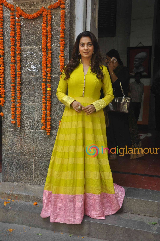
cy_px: 120
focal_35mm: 51
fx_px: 341
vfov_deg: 38.9
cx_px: 80
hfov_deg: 26.4
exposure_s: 1/60
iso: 640
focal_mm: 34
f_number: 9
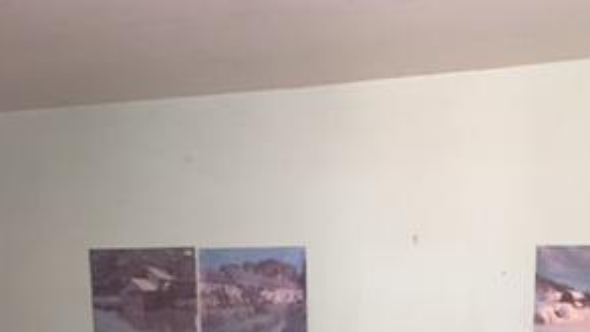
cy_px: 433
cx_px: 342
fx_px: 1080
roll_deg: -1.2
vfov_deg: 16.5
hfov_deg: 30.5
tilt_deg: -9.3
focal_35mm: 69
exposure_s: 1/30
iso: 80
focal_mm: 4.15
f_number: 2.2
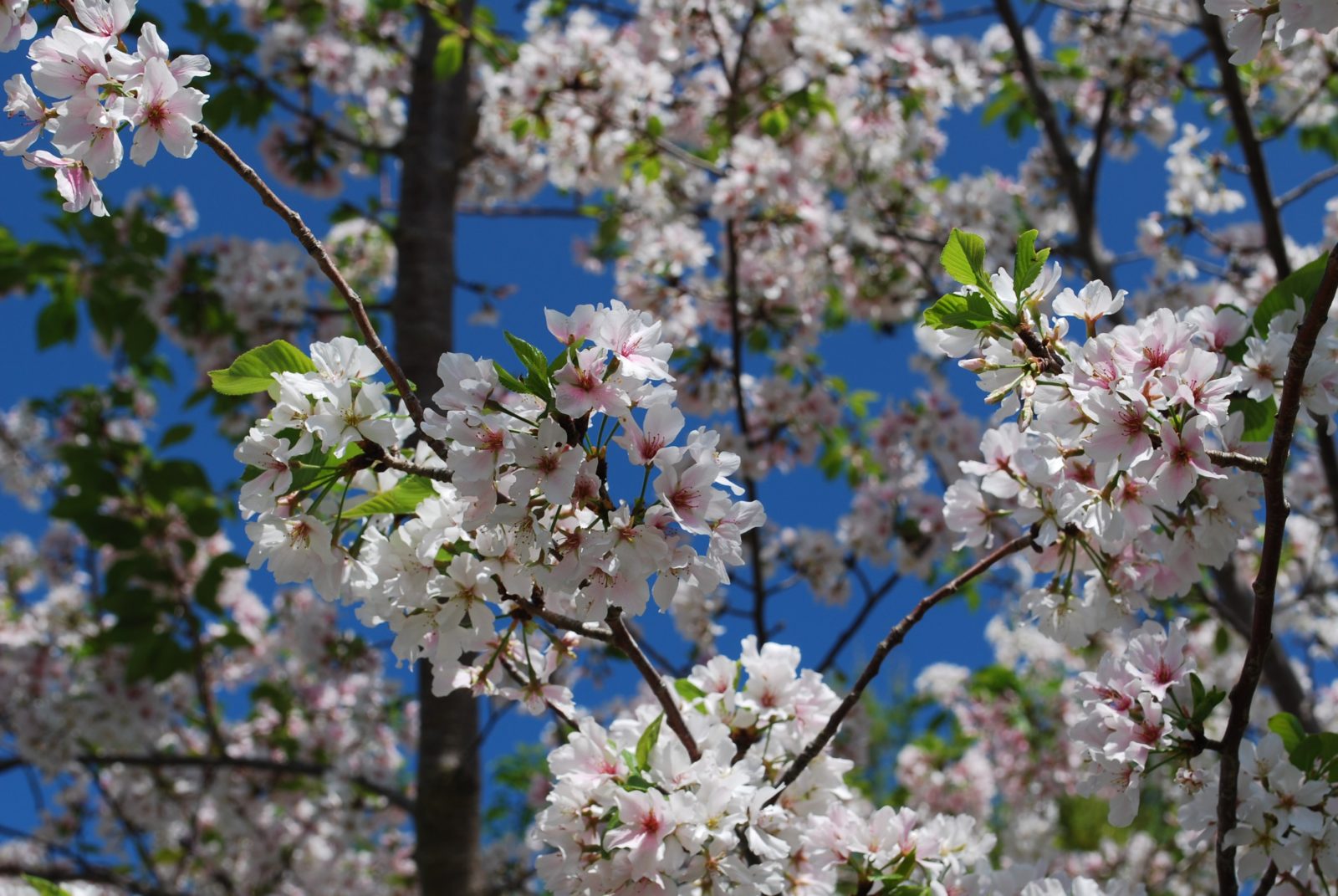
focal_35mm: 57
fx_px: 2121
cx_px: 669
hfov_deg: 35.0
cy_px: 448
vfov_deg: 23.8
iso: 100
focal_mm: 38
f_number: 8
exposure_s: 1/250
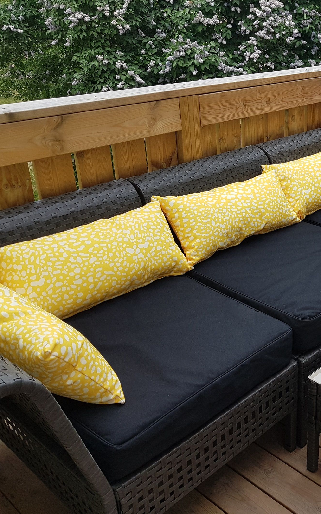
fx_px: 518
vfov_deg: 52.8
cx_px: 315
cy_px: 259
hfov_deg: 32.0
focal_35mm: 37
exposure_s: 1/680
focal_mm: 4.2
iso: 50
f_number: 1.7
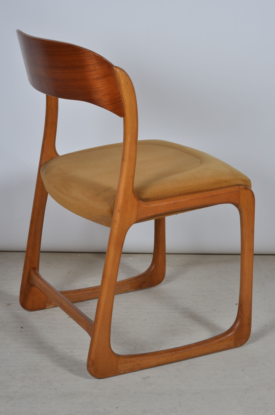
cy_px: 208
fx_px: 863
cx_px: 138
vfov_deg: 27.0
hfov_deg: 18.1
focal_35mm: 75
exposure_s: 1/125
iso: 100
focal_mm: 50
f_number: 11
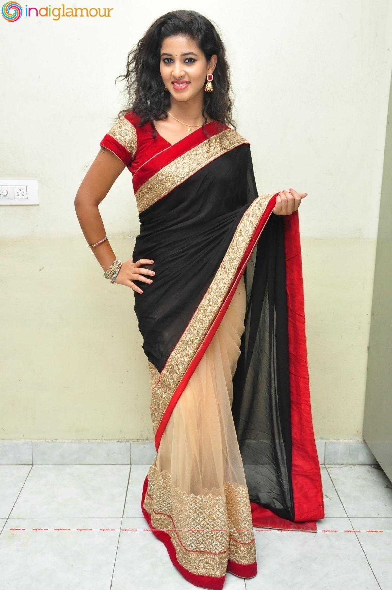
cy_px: 295
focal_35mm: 39
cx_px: 196
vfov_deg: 49.6
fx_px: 639
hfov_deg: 34.1
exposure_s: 1/125
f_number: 7.1
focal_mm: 26
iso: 1600
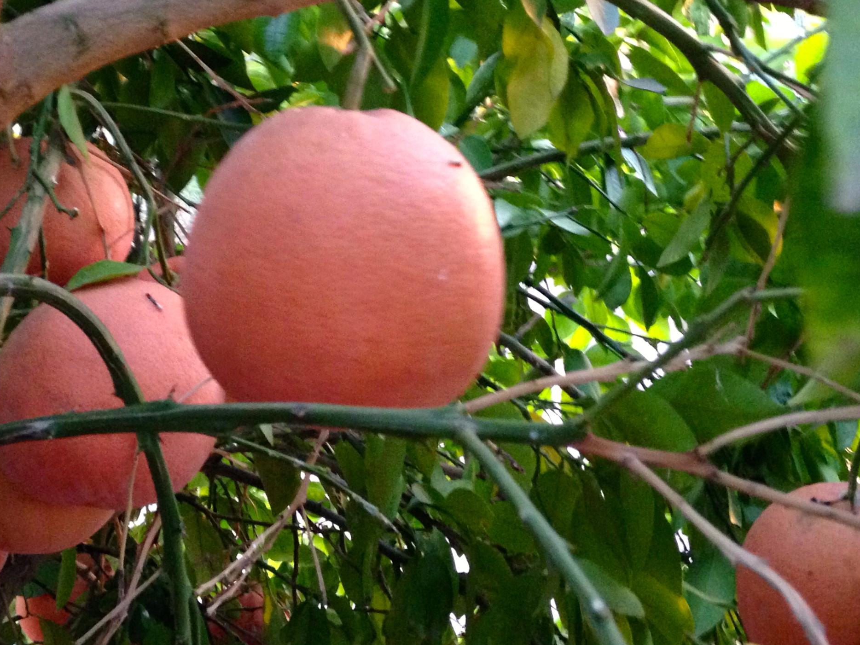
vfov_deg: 27.1
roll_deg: -0.2
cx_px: 348
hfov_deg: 36.1
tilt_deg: -7.6
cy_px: 157
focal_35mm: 53
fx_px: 1317
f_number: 2.4
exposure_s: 1/15
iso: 400
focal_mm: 4.12
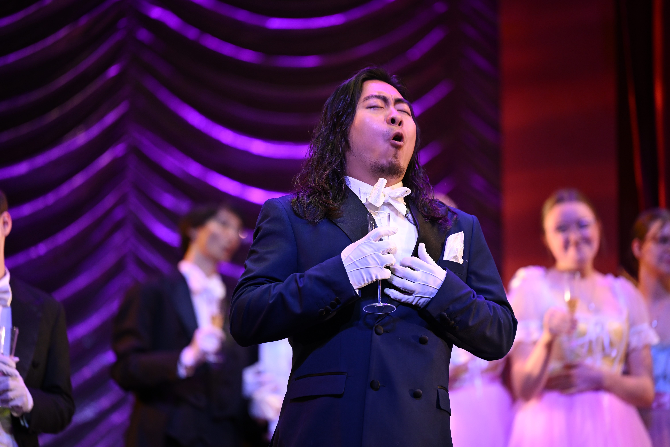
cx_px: 335
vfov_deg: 7.2
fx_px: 3536
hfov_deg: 10.8
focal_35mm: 190
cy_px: 224
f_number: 2.8
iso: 1400
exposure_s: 1/200
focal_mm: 190
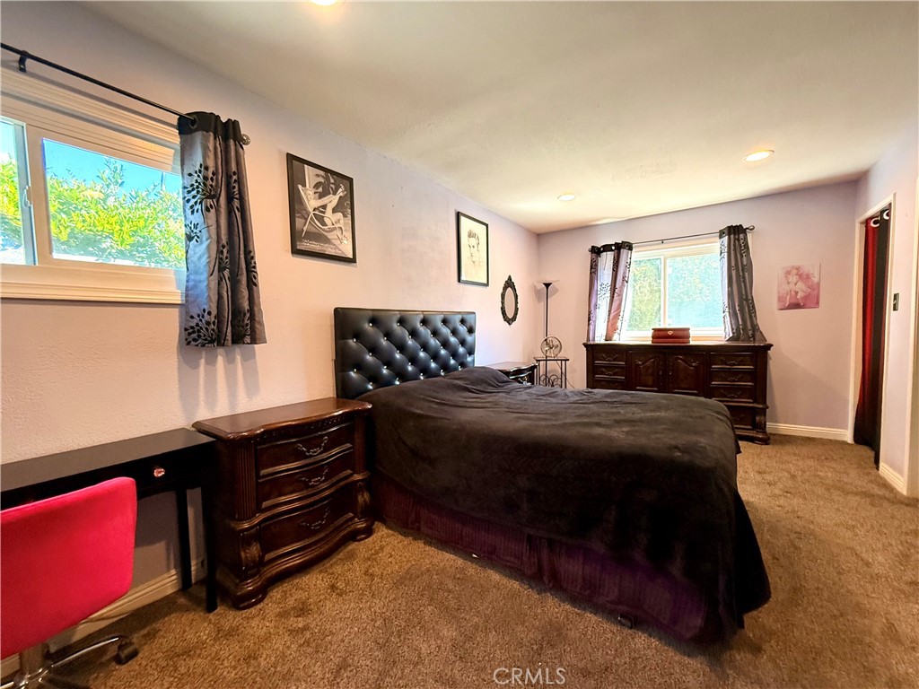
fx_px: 372
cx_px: 460
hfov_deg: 102.1
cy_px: 344
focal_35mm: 14
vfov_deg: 85.7
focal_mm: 2.22
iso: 400
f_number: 2.2
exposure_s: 1/120
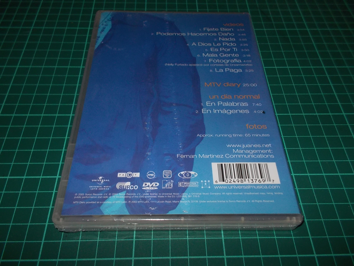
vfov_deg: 48.2
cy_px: 133
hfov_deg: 61.7
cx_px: 177
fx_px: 297
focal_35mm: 29
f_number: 3.3
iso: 200
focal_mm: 4.1
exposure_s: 1/30
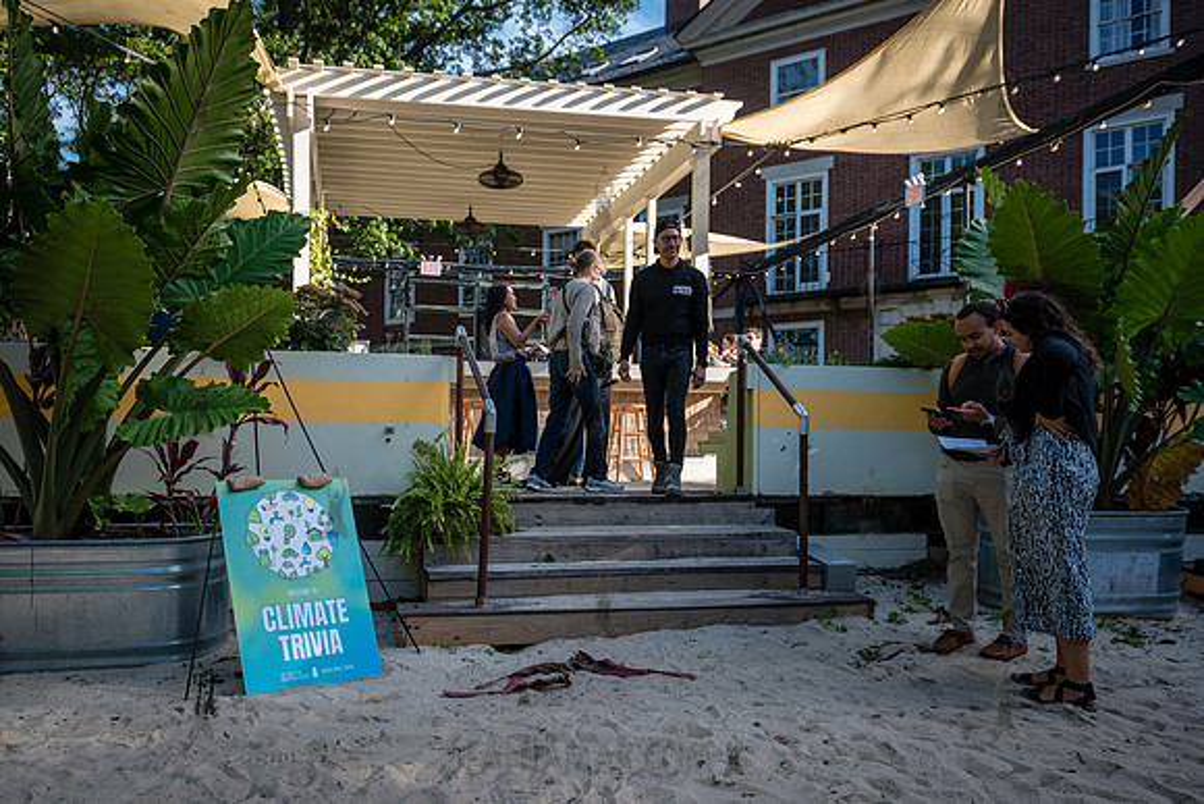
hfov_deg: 66.3
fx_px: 919
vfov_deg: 47.1
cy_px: 458
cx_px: 539
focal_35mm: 27
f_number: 4.5
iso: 250
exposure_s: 1/640
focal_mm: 24
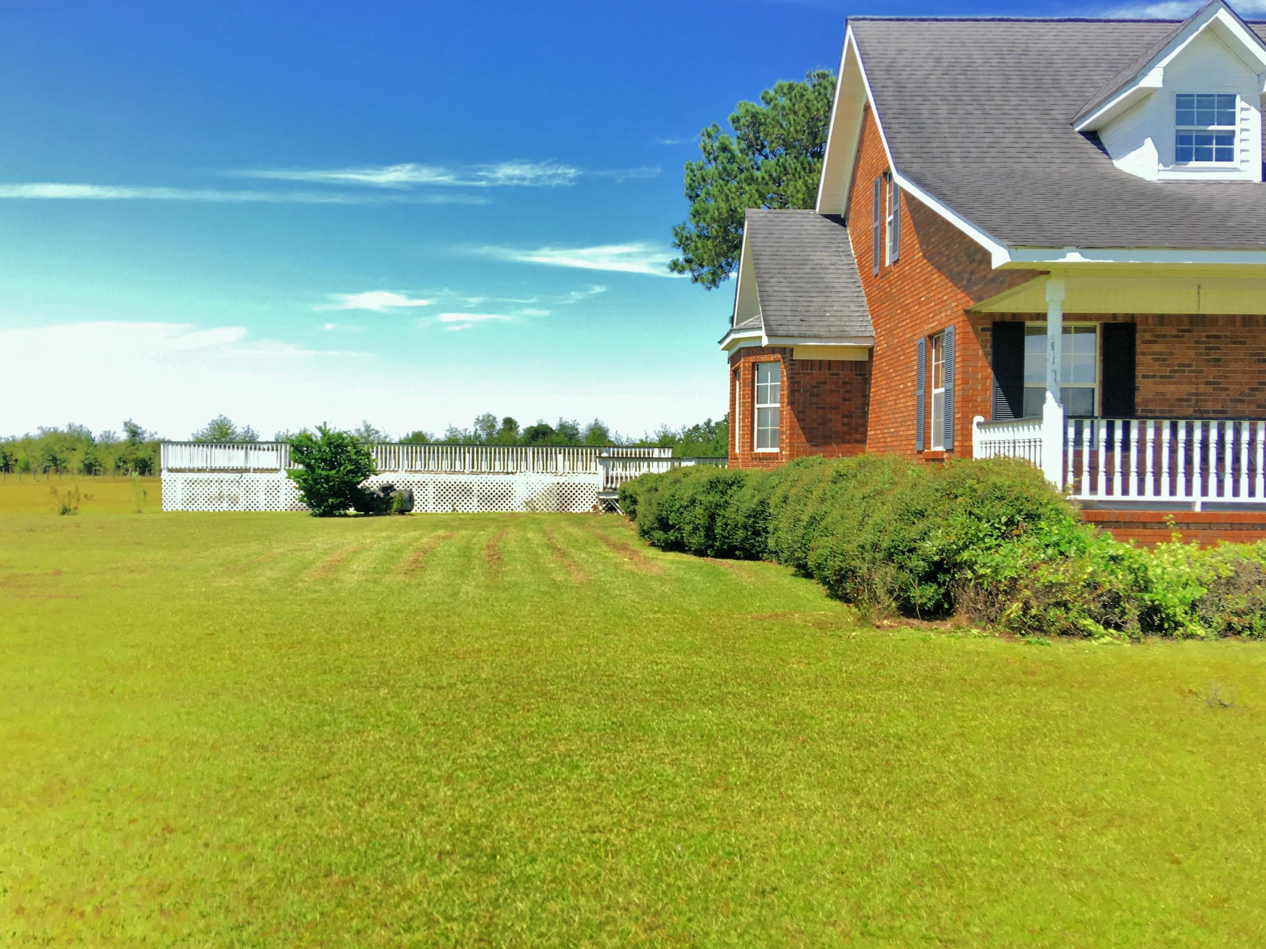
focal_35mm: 32
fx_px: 1170
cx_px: 582
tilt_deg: +1.0
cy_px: 477
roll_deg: -0.7
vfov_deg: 44.2
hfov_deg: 56.7
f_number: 2.2
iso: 25
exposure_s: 1/490
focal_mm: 4.15
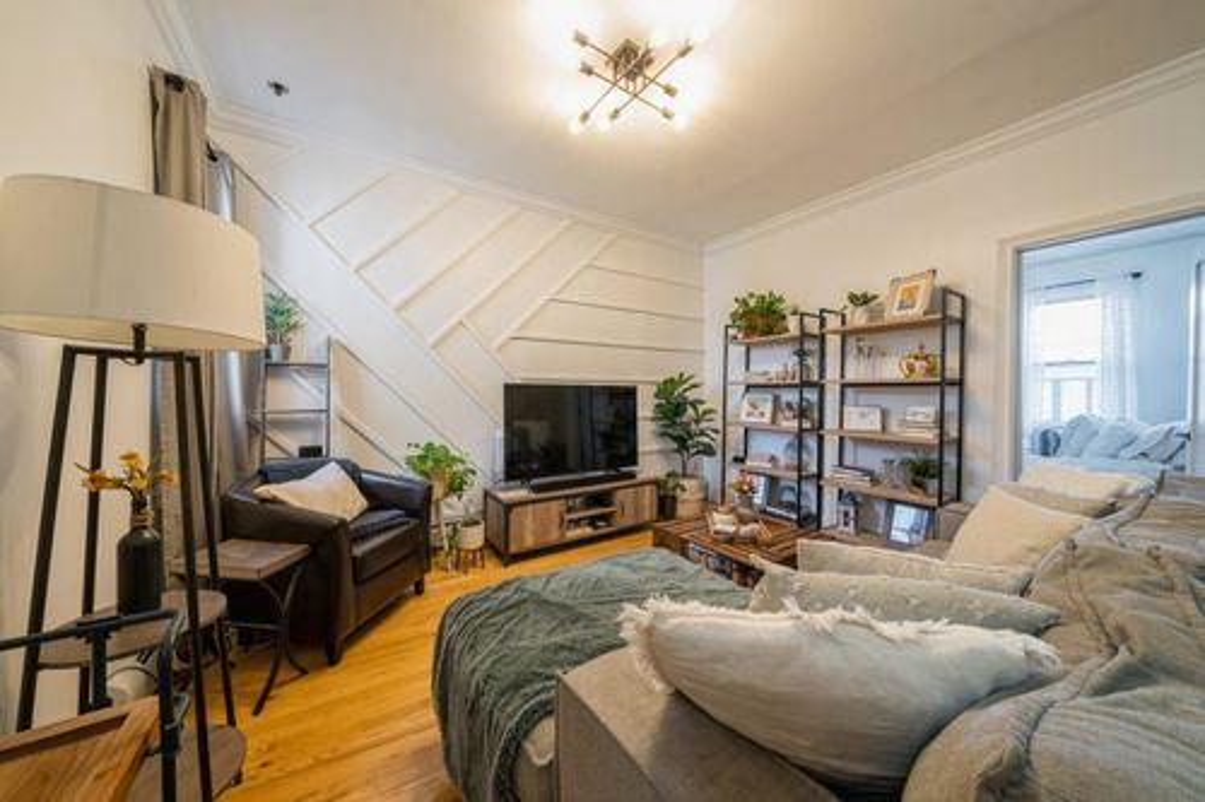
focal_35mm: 12
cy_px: 401
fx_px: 402
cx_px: 602
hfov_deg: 112.6
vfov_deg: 90.0
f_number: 11
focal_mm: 12
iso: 200
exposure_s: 1/2
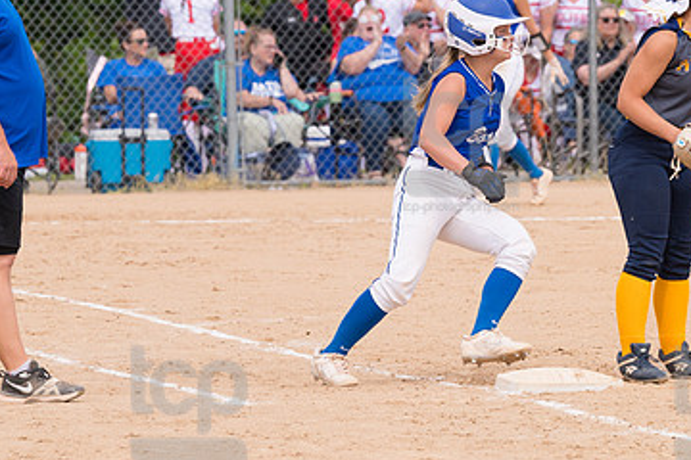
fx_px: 8099
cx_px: 461
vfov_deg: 3.3
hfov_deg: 4.9
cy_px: 146
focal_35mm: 422
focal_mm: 175
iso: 320
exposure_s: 1/1600
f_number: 5.6
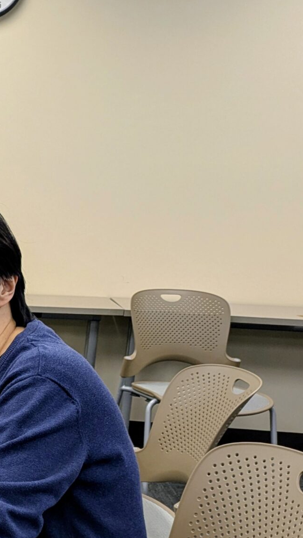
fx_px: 871
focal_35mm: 61
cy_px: 391
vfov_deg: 33.8
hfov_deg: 16.5
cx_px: -243
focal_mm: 5.43
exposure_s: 1/40
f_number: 1.89
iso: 80
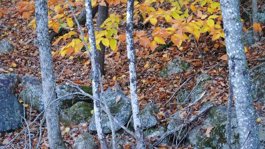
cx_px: 132
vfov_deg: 13.8
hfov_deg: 24.3
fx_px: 615
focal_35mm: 88
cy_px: 74
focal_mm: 55
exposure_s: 1/60
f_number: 5.6
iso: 560
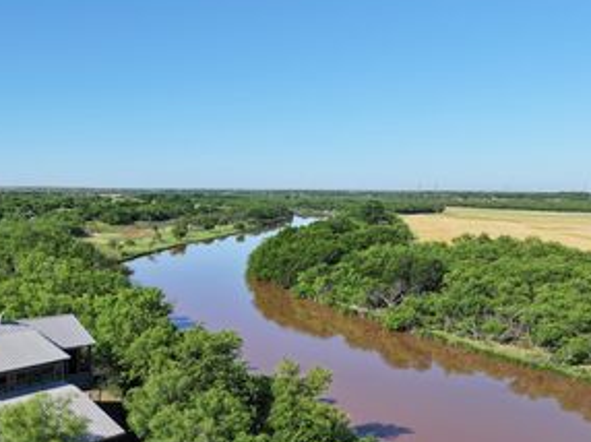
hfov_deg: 42.9
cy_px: 360
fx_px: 716
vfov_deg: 33.2
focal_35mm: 42
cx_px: 122
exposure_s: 1/1600
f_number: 2.8
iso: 110
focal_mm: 12.29
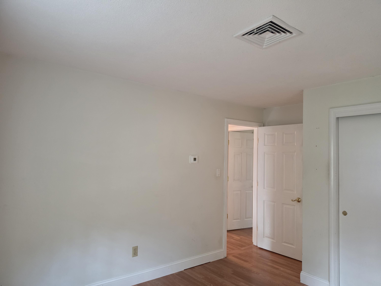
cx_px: 190
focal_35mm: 23
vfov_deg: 58.9
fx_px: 253
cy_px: 143
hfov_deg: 73.9
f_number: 1.4
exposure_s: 1/120
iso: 500
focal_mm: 6.5
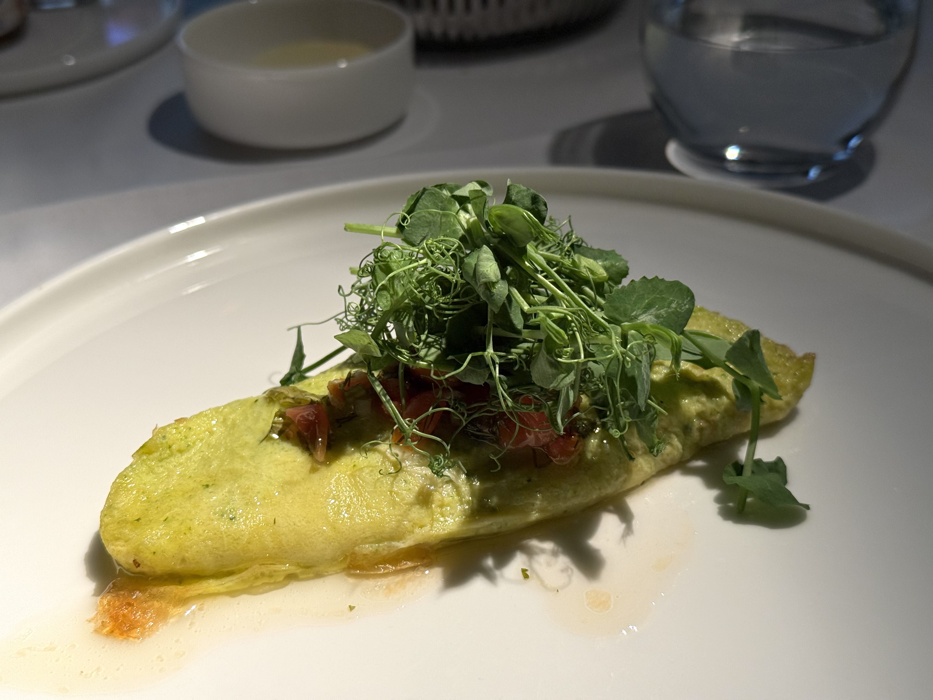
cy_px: 350
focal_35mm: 48
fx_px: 1294
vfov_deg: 30.3
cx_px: 466
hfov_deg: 39.7
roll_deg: +2.5
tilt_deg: -30.0
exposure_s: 1/57
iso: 125
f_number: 1.78
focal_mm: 6.76
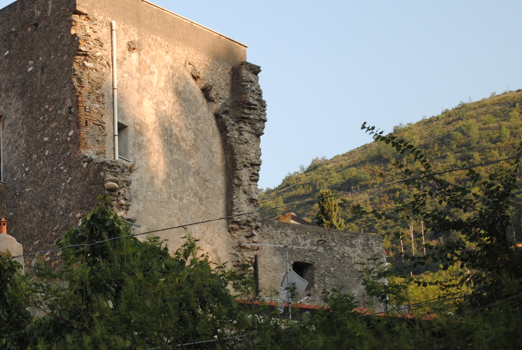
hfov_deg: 12.2
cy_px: 162
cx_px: 89
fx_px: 2439
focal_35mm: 168
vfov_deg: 8.2
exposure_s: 1/160
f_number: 5.6
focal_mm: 55
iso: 100
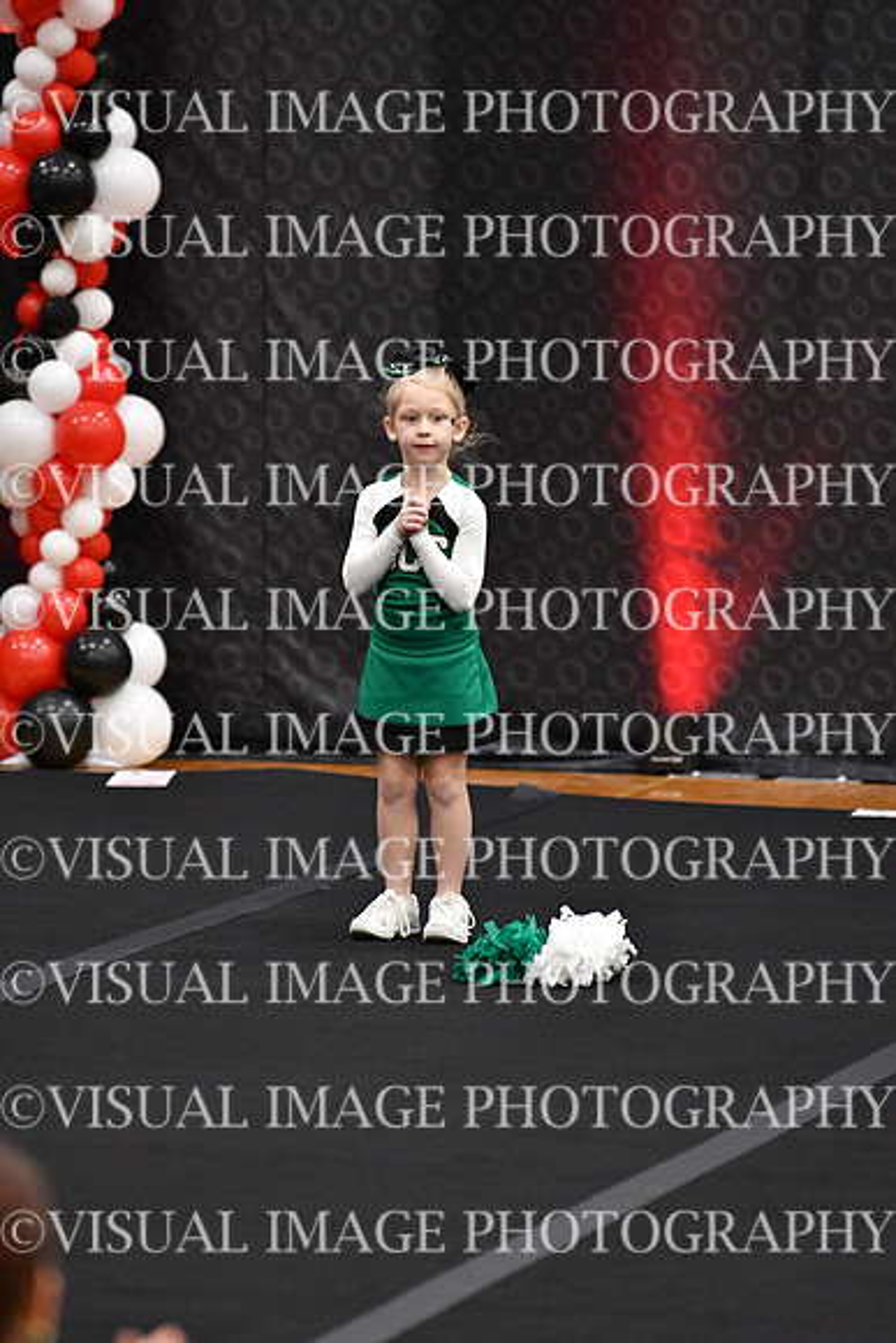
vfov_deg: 6.9
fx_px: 11192
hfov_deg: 4.6
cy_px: 672
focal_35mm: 300
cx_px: 448
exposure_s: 1/800
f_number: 2.8
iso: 5000
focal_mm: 200
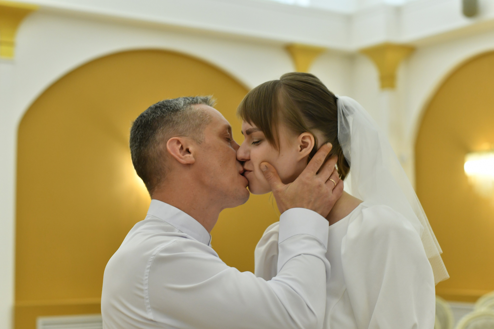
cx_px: 247
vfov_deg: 22.6
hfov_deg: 33.4
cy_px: 164
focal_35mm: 60
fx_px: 823
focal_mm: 50
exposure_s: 1/100
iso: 1250
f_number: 3.5
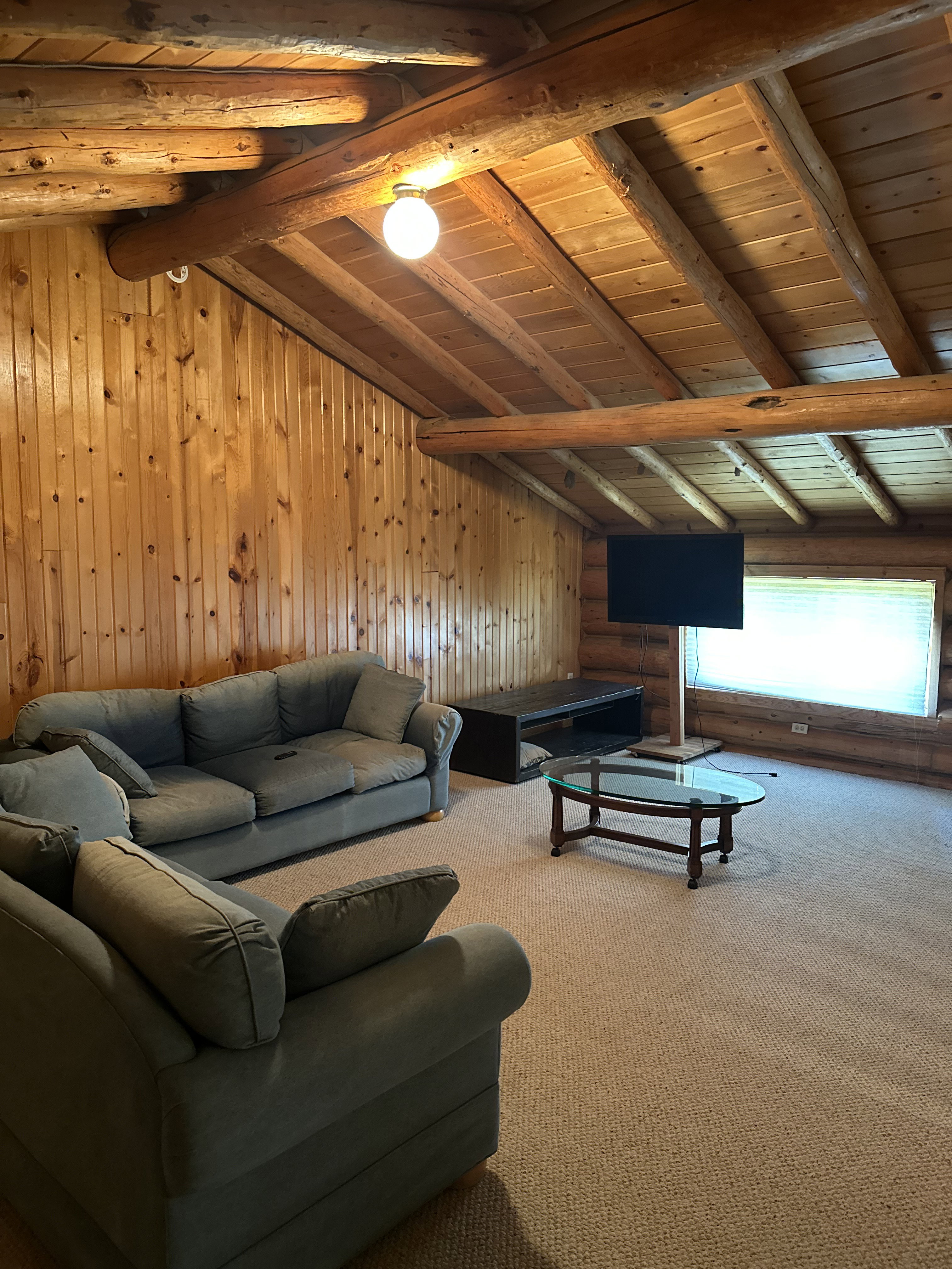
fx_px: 880
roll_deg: -1.5
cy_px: 634
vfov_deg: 71.6
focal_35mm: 24
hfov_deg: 56.8
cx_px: 476
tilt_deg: -6.0
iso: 800
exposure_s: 1/40
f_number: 1.78
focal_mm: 6.86
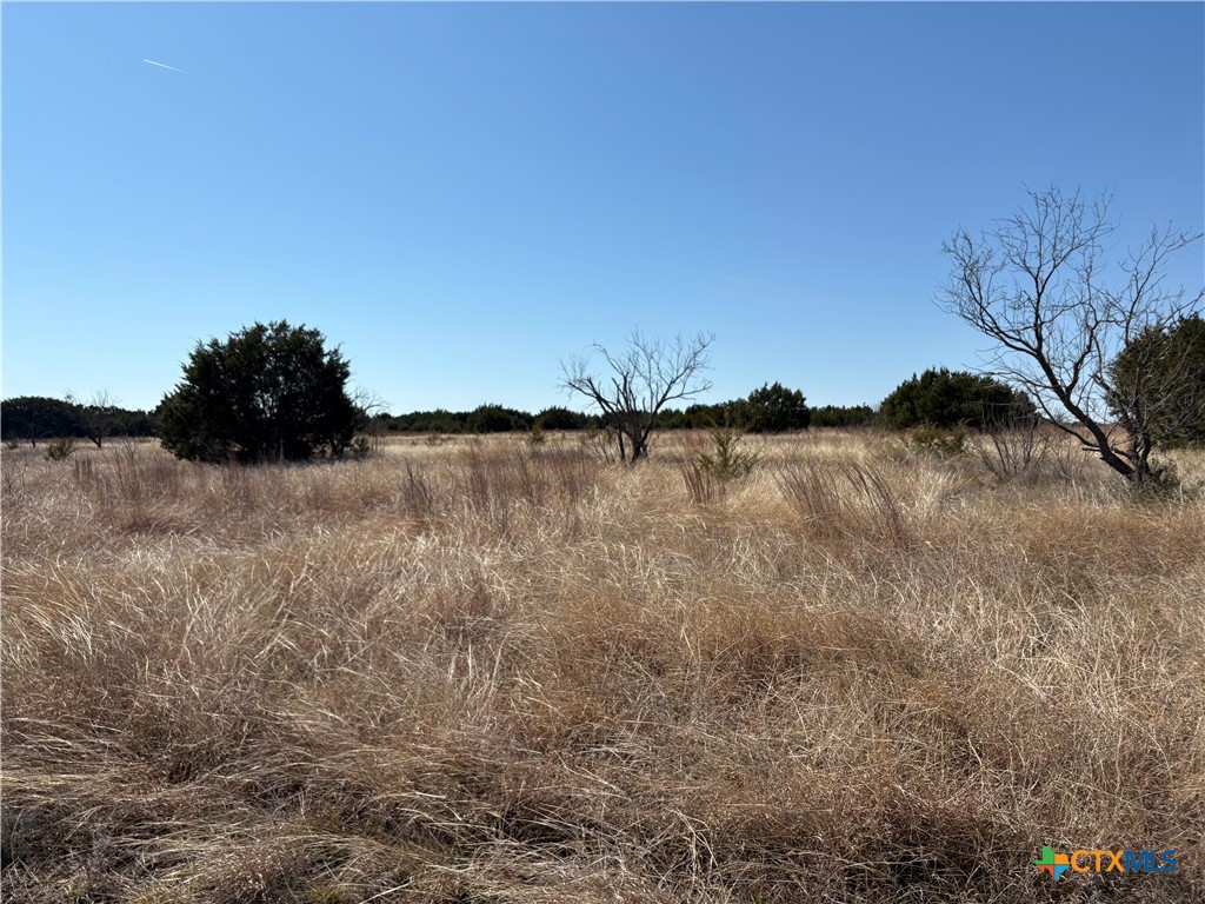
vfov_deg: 53.1
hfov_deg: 67.3
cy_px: 452
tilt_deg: -0.9
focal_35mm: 26
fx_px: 905
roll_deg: +0.3
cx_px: 602
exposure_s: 1/6329
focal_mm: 5.96
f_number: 1.6
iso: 50
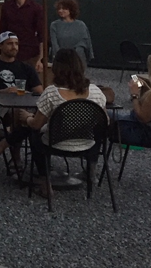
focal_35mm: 126
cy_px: -36
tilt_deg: +3.2
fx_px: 897
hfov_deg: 8.2
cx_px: -295
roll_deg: -1.8
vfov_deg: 16.5
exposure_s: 1/30
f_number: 2.2
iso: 100
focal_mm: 4.15
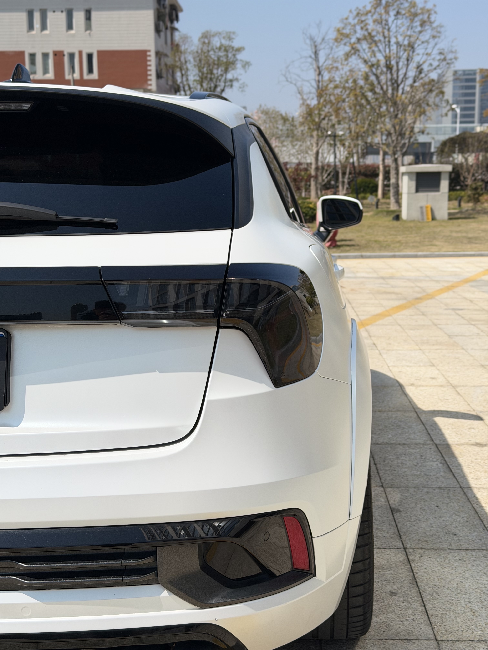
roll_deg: +0.2
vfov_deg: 39.7
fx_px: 902
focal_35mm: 48
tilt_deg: -8.9
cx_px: 244
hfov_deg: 30.3
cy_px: 325
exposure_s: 1/9901
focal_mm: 6.76
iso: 64
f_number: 1.78
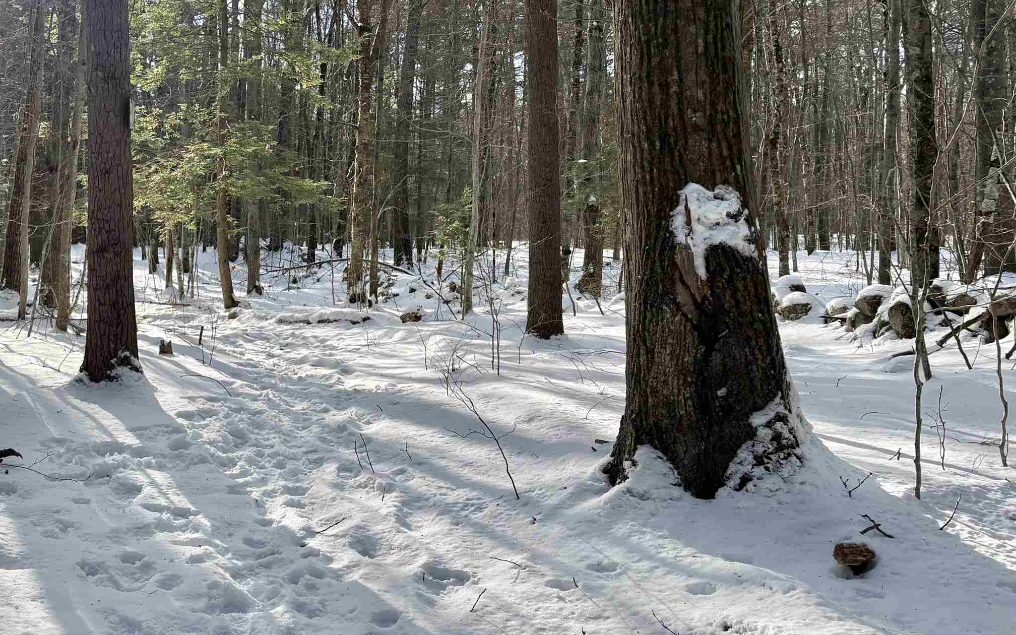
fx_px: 1163
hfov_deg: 45.6
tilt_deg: +2.3
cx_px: 258
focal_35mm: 42
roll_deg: -1.1
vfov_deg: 30.3
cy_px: 218
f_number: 1.6
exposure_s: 1/1848
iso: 50
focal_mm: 5.96
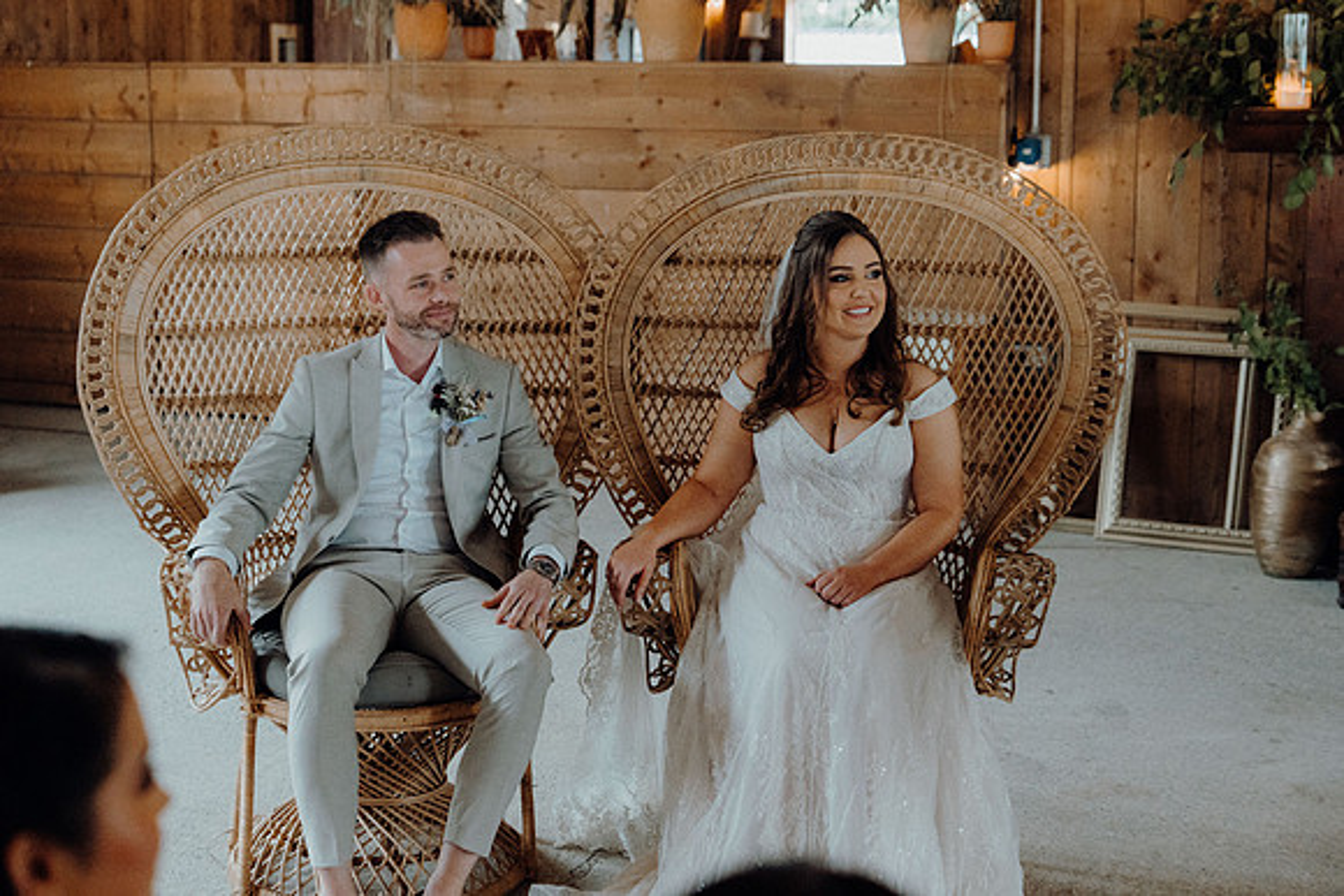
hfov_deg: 35.0
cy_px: 448
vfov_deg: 23.8
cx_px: 672
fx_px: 2128
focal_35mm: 57
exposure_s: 1/200
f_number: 3.5
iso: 5000
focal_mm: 57
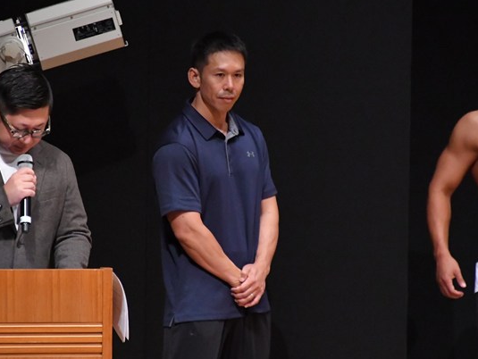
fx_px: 8650
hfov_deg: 3.2
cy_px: 180
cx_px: 214
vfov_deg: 2.4
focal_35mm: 626
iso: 8000
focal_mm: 300
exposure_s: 1/400
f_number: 5.6
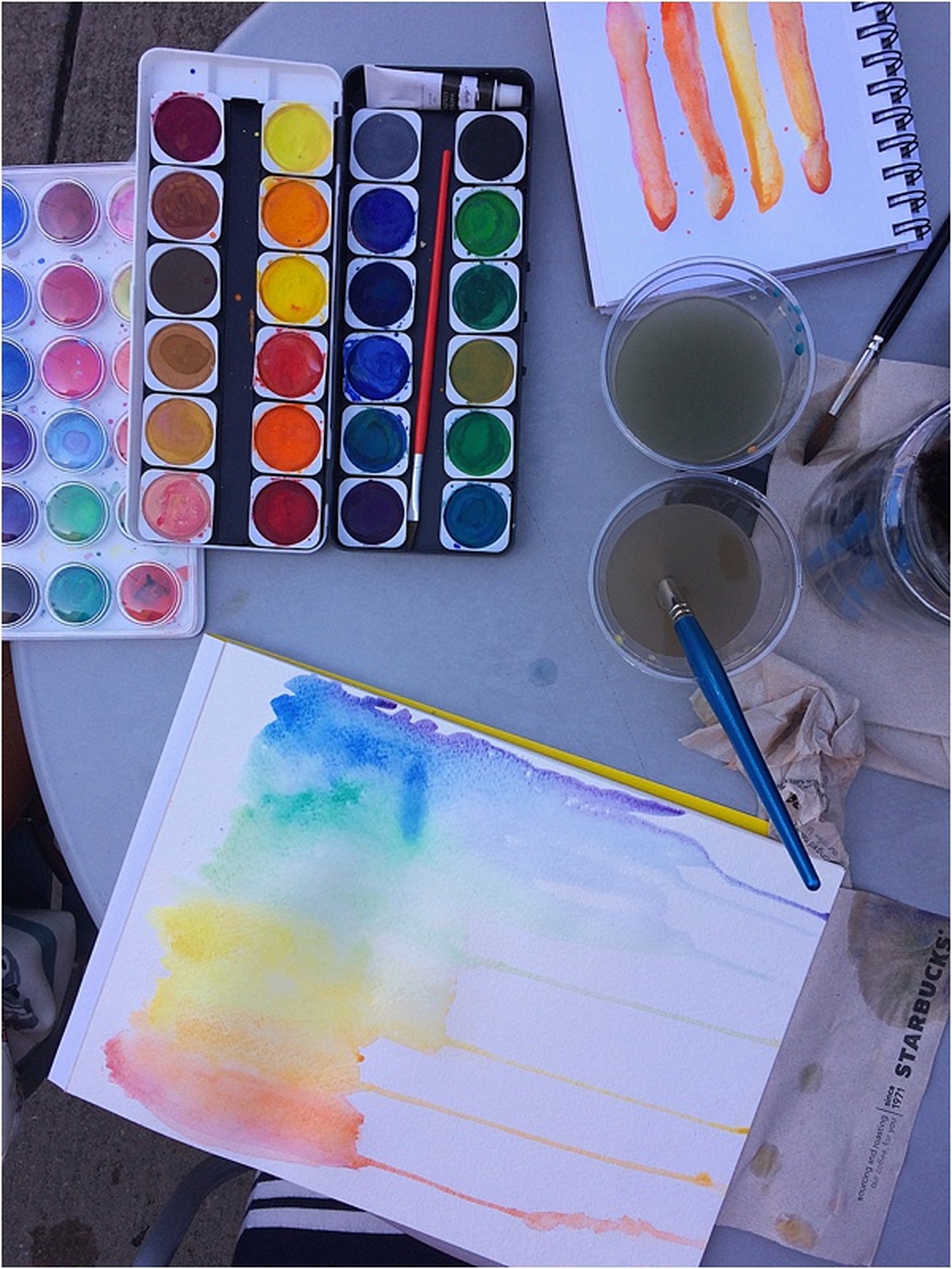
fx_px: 1063
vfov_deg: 61.6
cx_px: 476
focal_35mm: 29
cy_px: 634
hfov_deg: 48.3
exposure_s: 1/471
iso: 32
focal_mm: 4.15
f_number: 2.2
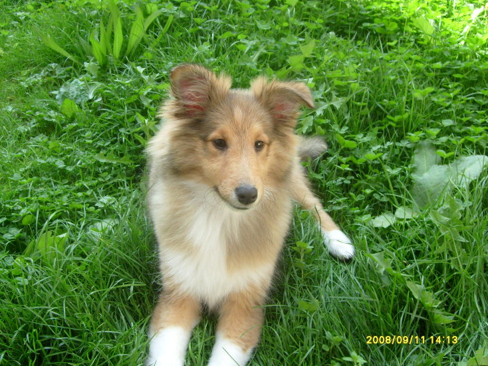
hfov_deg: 45.7
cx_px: 228
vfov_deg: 35.1
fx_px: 578
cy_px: 170
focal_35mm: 41
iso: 80
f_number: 2.8
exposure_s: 1/250
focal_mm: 5.8
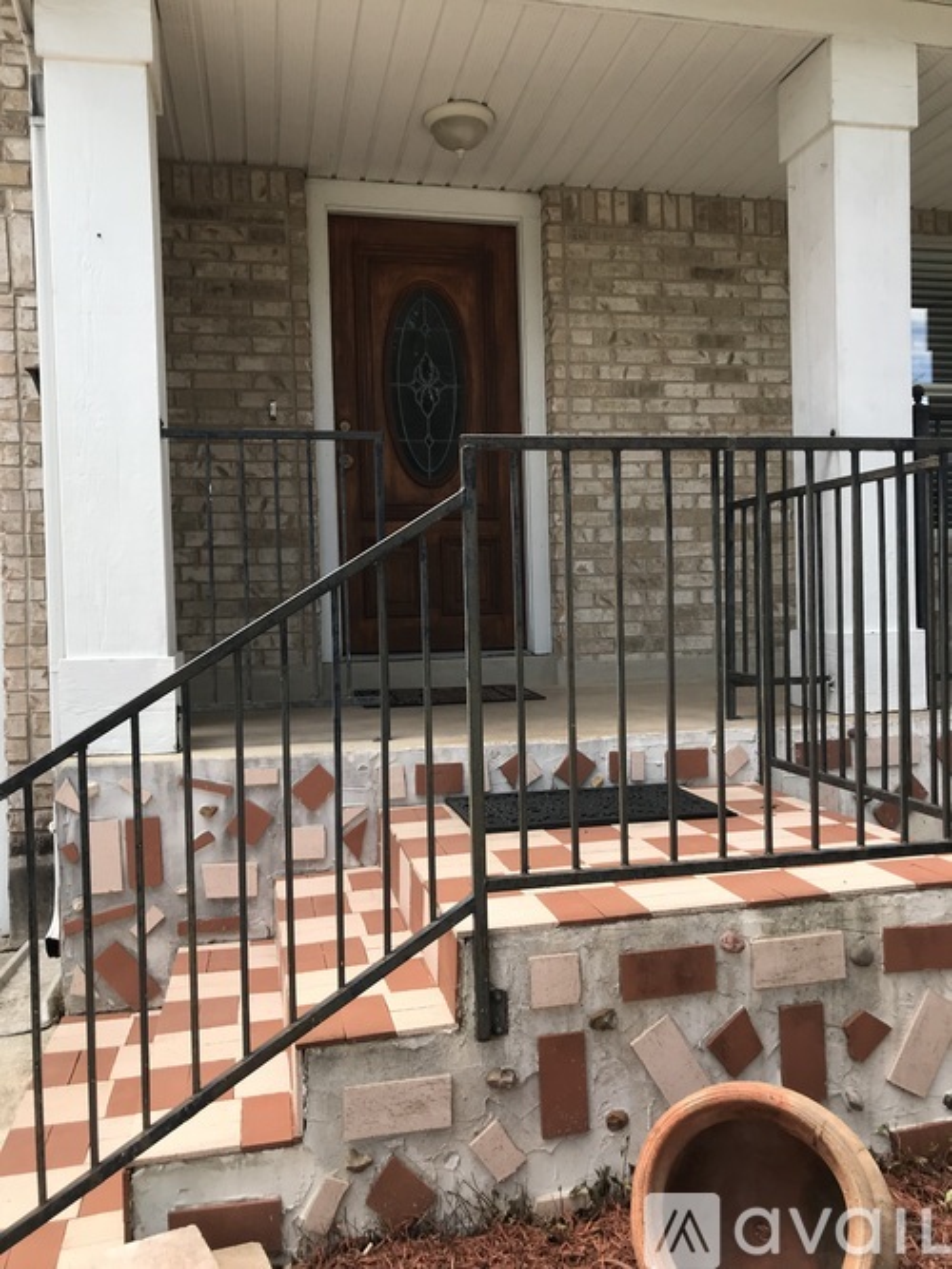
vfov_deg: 63.5
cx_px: 476
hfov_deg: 49.7
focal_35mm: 28
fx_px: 1027
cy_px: 634
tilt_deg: -1.9
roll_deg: +1.3
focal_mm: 3.99
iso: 20
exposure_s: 1/416
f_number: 1.8
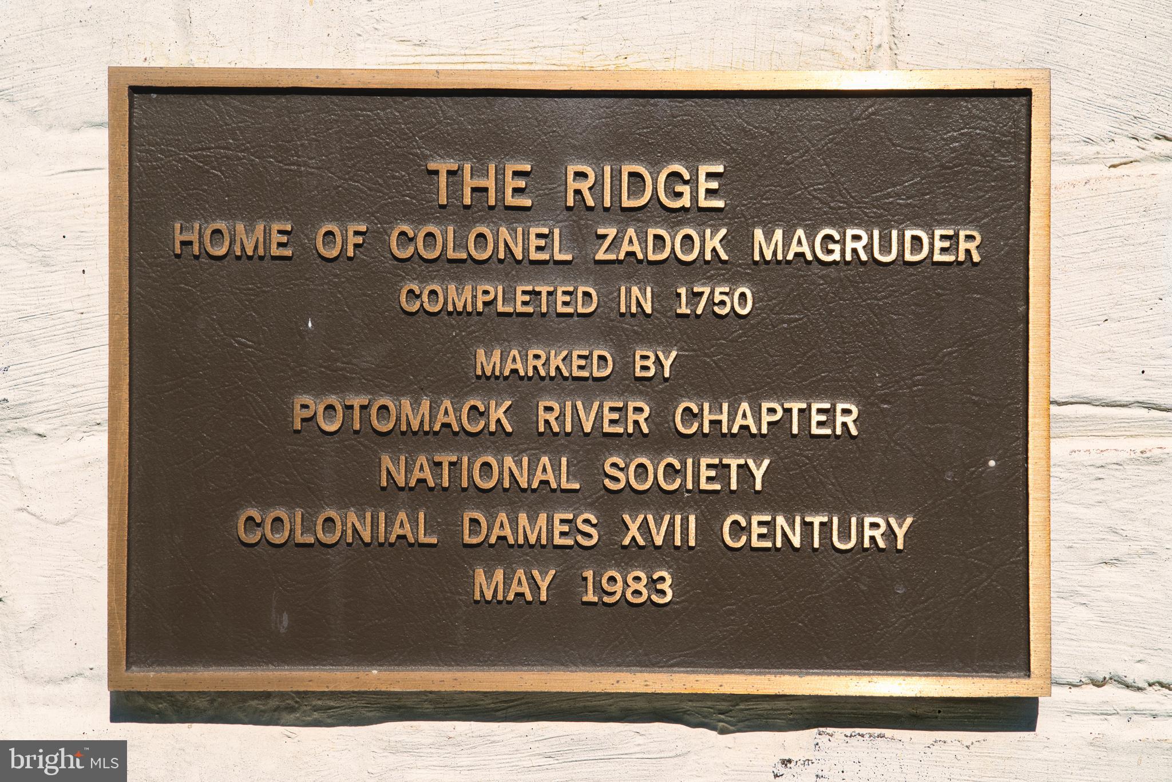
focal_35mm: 70
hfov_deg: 28.8
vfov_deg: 19.5
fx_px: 2279
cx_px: 586
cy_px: 391
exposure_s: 1/250
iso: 100
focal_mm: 70
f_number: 8
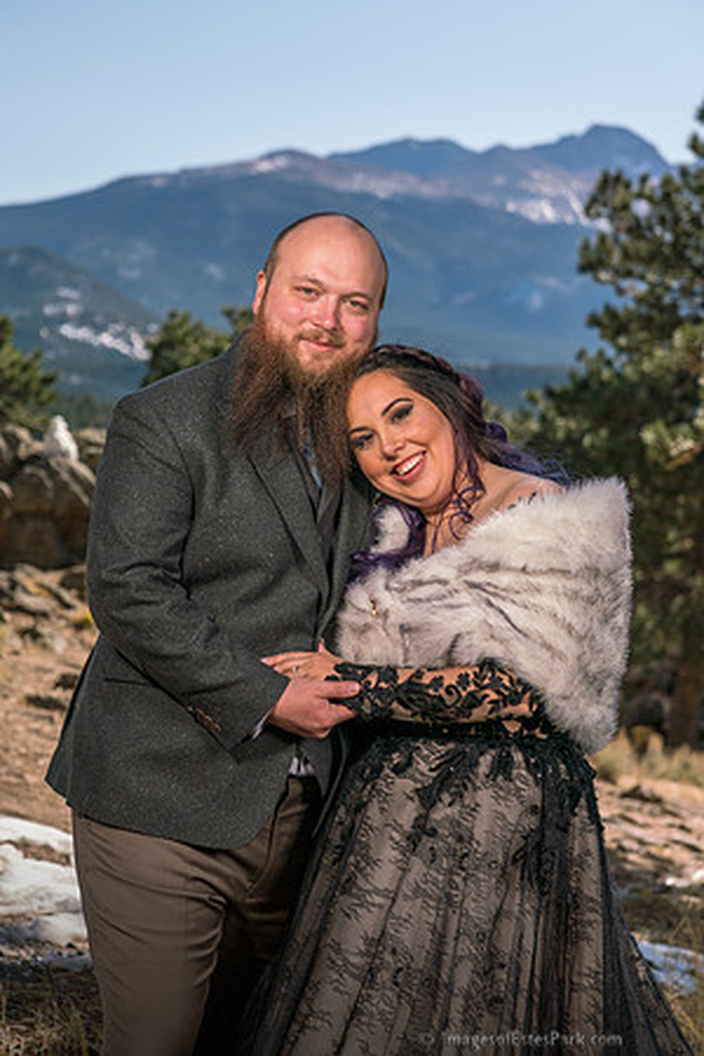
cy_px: 528
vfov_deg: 28.8
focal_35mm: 70
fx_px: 2053
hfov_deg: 19.5
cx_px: 352
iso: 200
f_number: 4.5
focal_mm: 70
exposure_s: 1/2500
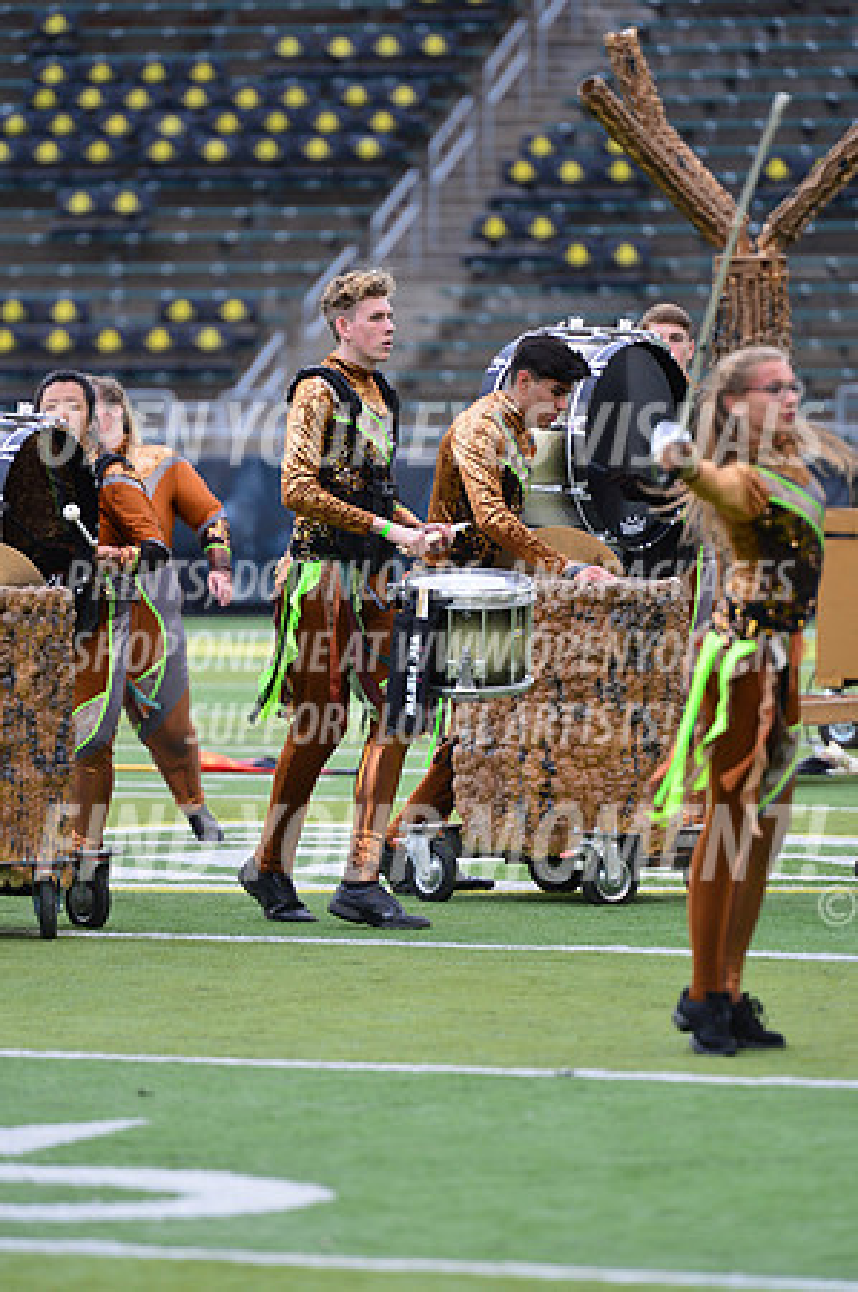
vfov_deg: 7.4
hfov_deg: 4.9
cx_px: 429
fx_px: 10032
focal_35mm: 280
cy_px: 646
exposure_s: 1/320
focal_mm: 280
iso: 640
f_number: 4.5
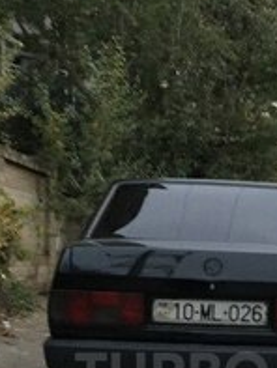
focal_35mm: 73
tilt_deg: -7.4
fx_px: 778
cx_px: 219
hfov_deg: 20.0
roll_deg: -1.5
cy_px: 374
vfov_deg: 25.3
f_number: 2.2
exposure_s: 1/17
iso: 500
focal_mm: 4.15
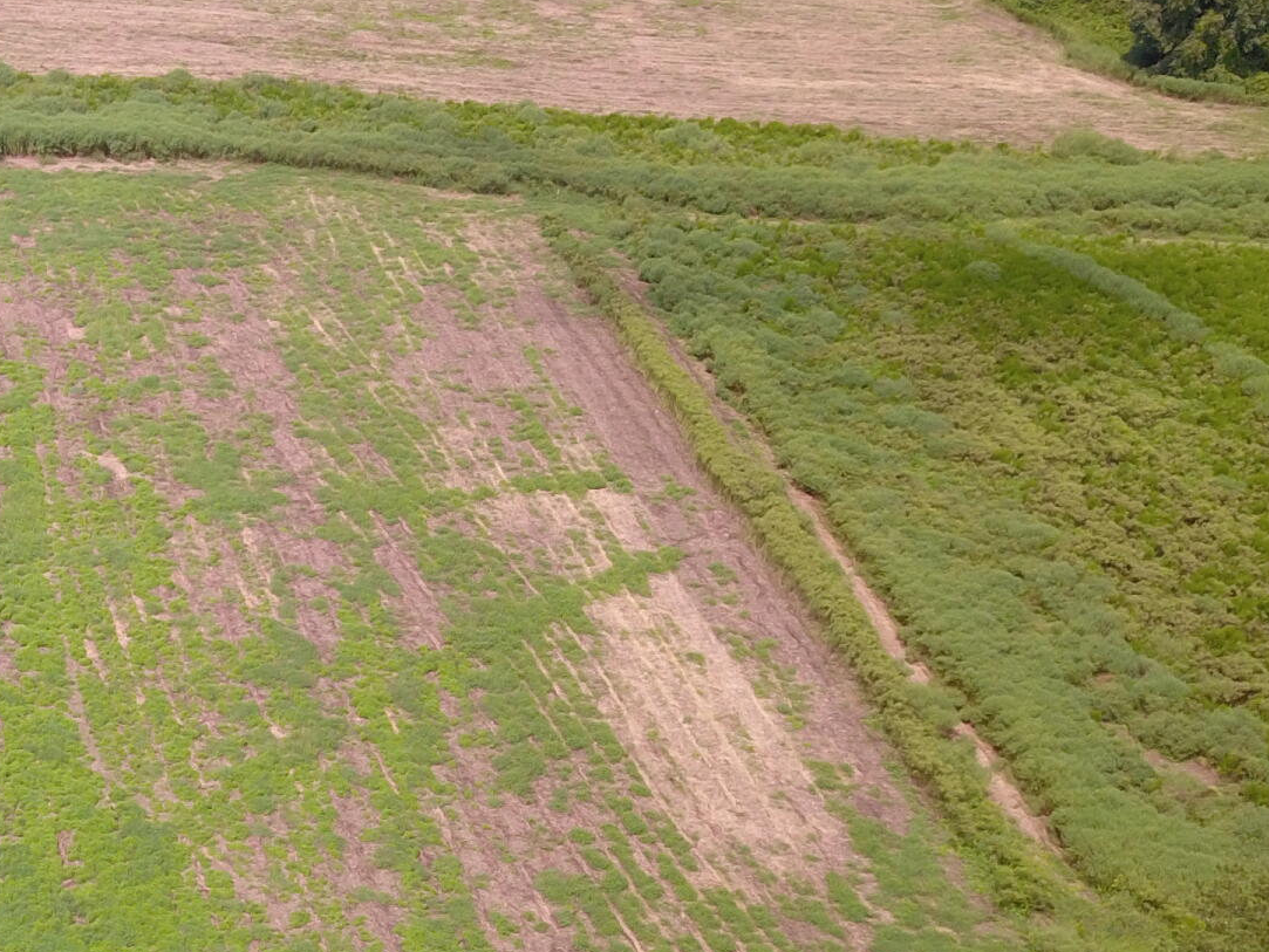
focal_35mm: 72
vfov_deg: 20.4
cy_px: 637
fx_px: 2640
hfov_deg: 24.4
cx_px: -262
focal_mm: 4.73
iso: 100
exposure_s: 1/826
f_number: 2.2
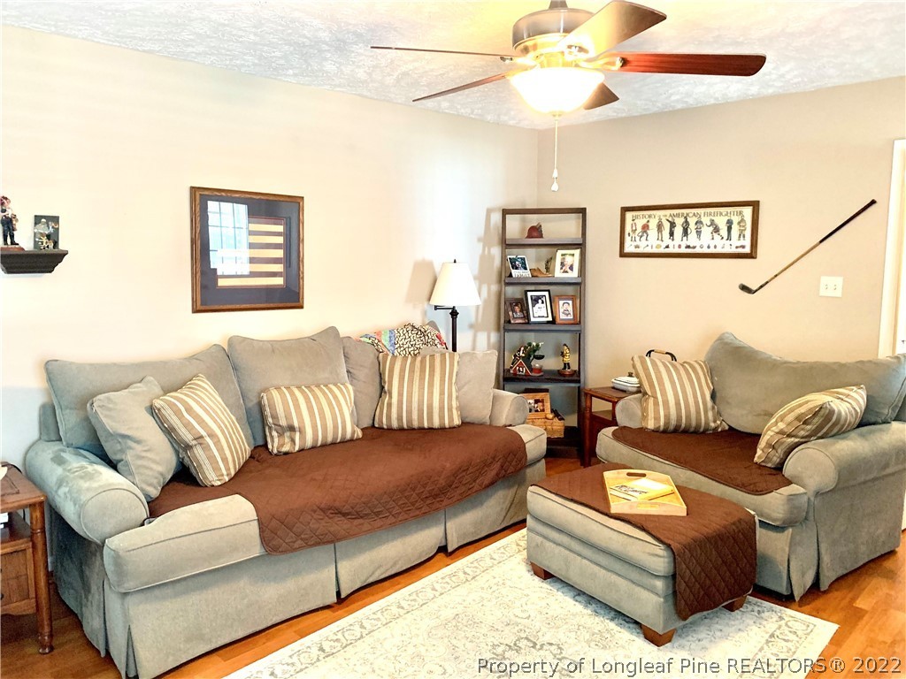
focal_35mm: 26
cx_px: 453
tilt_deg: -6.6
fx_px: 680
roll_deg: +0.0
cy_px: 340
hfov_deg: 67.3
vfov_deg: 53.1
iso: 500
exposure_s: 1/30
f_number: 1.8
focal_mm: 4.25
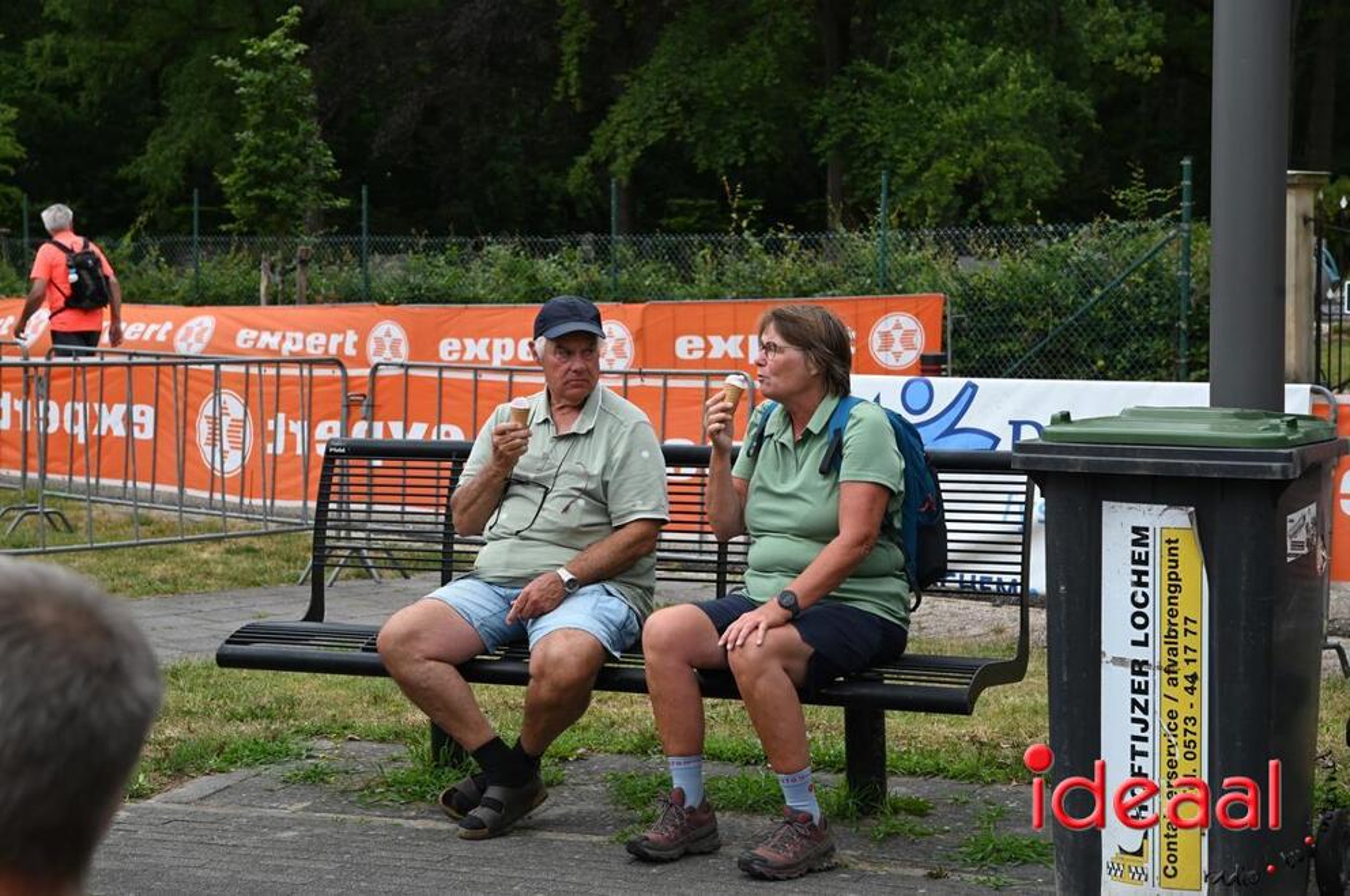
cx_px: 675
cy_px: 448
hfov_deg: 28.9
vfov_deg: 19.4
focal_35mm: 70
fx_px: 2622
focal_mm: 70
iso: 800
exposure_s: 1/1000
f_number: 8
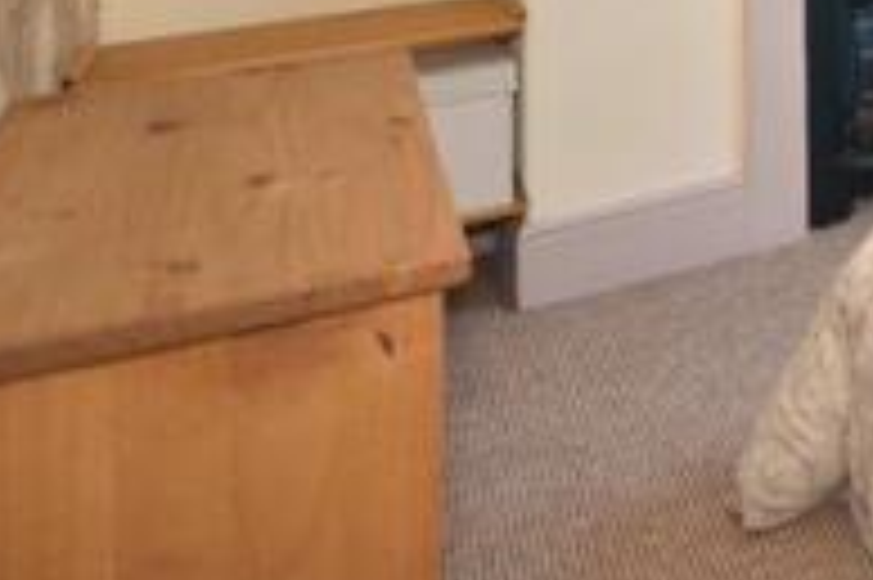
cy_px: -339
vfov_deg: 20.2
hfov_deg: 27.9
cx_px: 1210
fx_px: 1349
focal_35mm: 56
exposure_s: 1/15
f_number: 5
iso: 200
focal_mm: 11
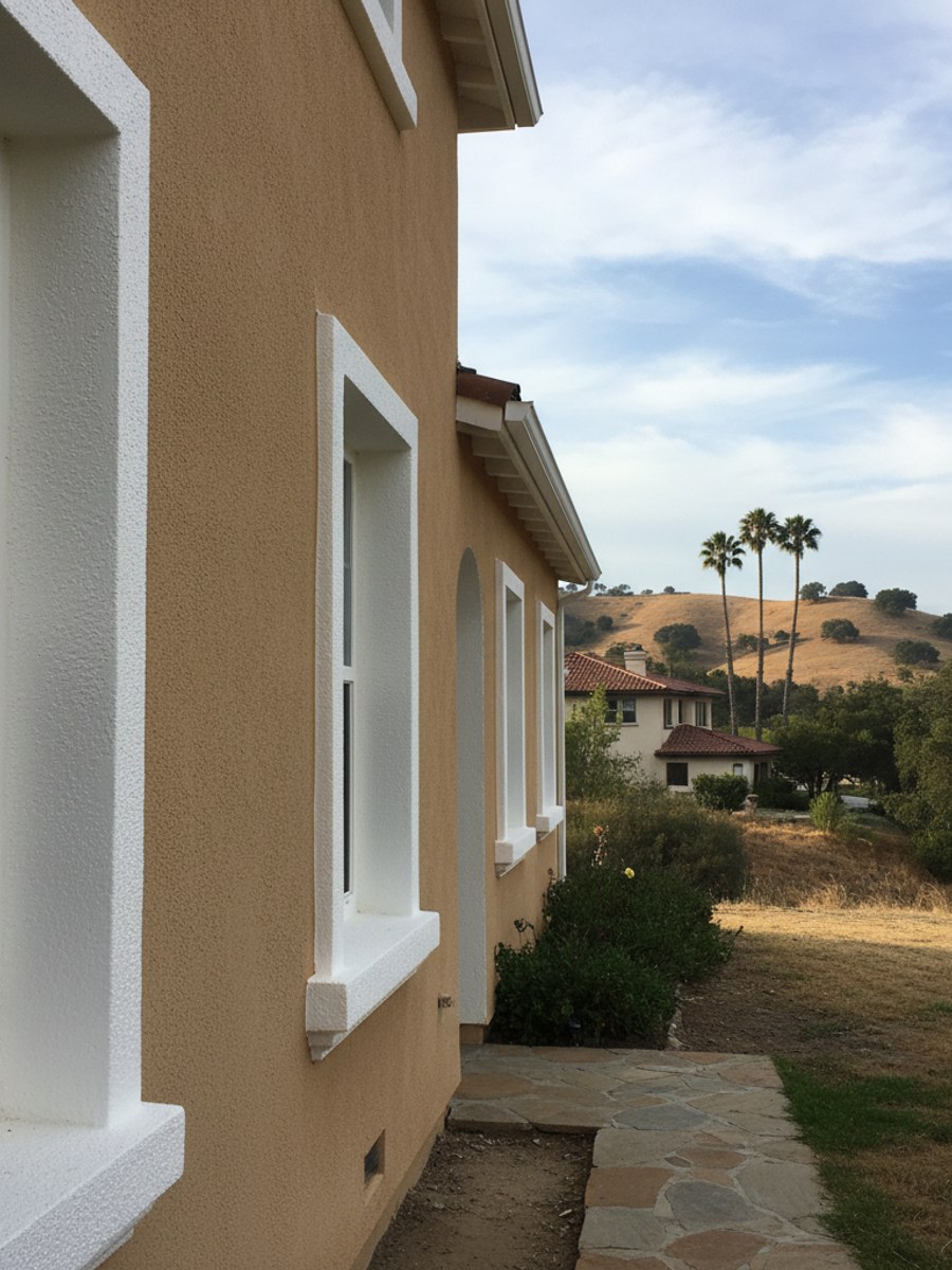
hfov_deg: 58.9
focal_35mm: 23
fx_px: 843
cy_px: 635
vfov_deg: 73.9
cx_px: 476
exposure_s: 1/472
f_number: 1.8
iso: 652
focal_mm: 6.4
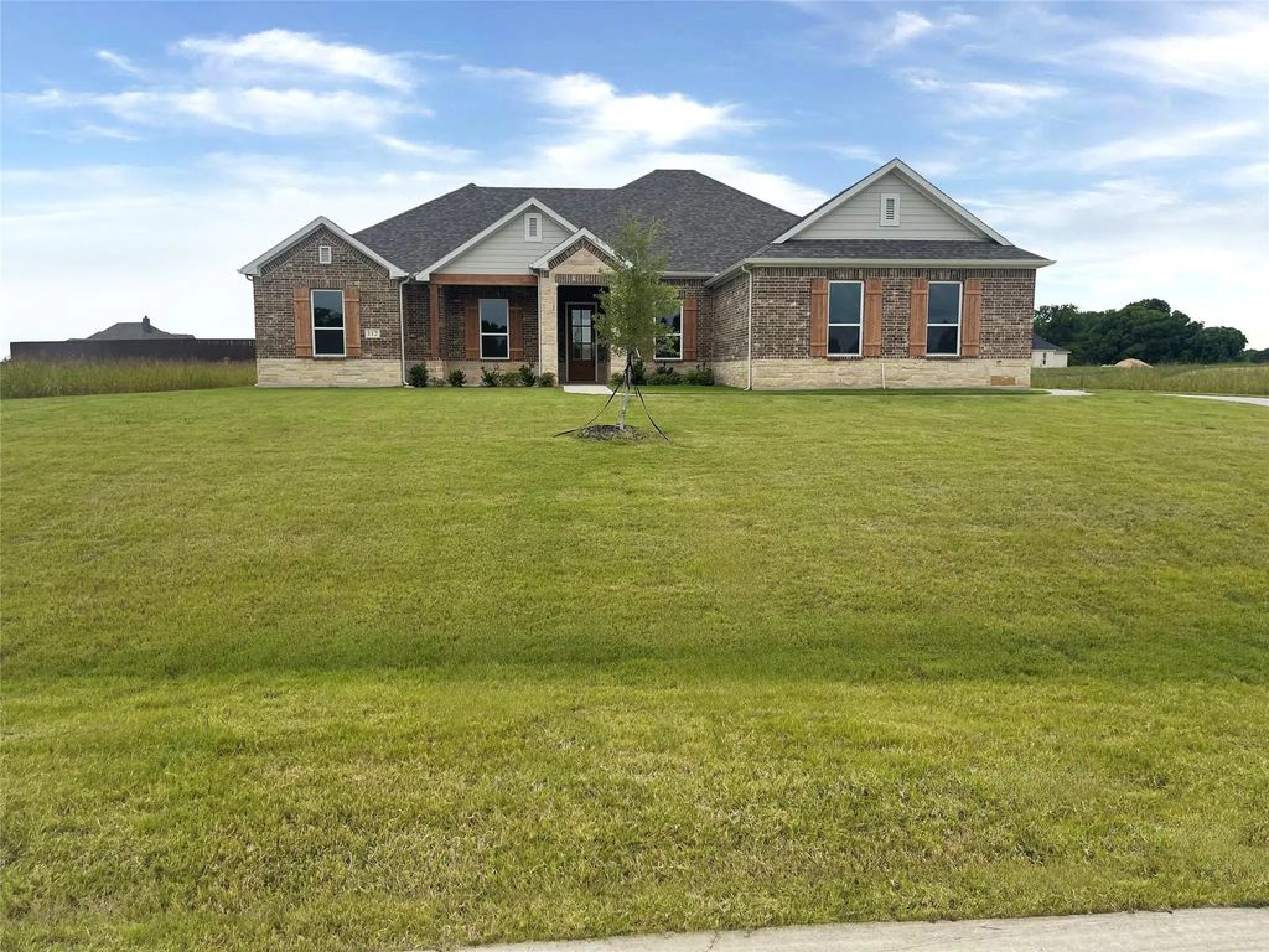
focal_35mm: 25
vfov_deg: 54.9
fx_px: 916
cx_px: 634
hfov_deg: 69.4
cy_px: 476
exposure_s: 1/3788
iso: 32
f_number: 1.6
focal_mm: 5.1
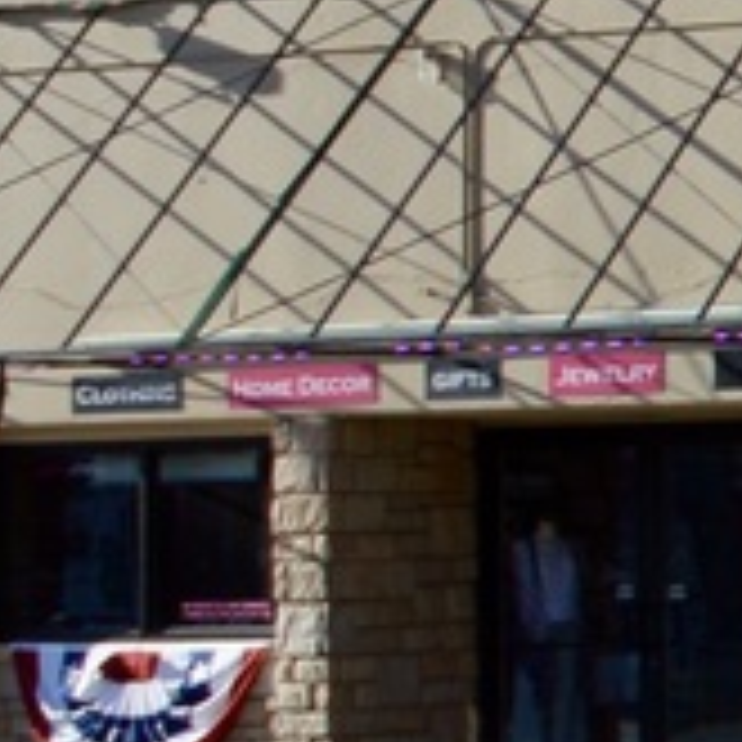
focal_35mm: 89
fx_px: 2158
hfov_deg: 19.3
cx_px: 585
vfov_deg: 19.2
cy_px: 85
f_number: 8
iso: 100
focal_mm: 18
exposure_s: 1/250
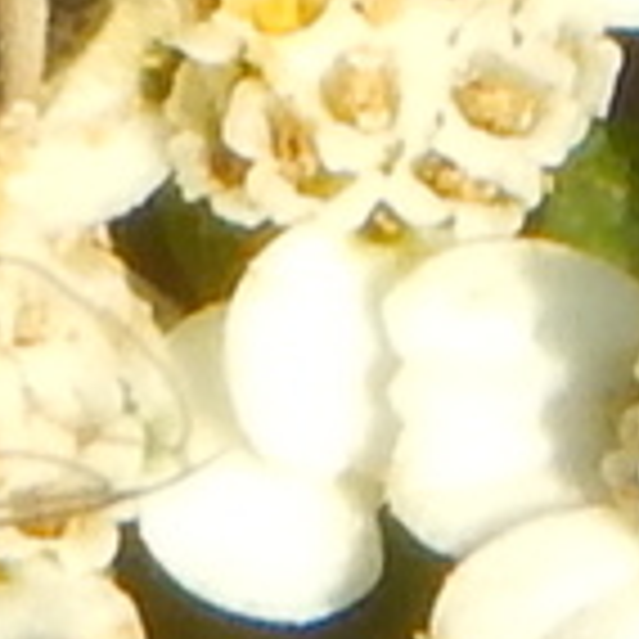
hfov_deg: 1.3
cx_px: -736
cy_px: -14
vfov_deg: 1.3
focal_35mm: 1327
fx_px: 27714
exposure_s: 1/400
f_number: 5.6
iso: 125
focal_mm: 44.9
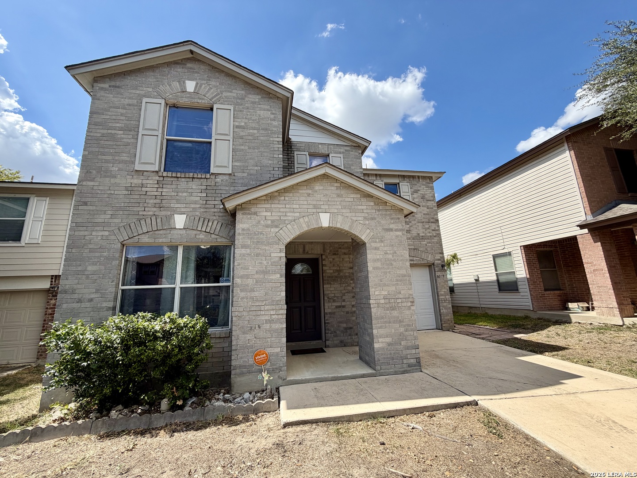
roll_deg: +2.6
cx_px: 318
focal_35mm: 14
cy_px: 239
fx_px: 258
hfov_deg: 102.1
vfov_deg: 85.7
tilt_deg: +12.6
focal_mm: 2.22
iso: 25
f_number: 2.2
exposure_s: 1/770
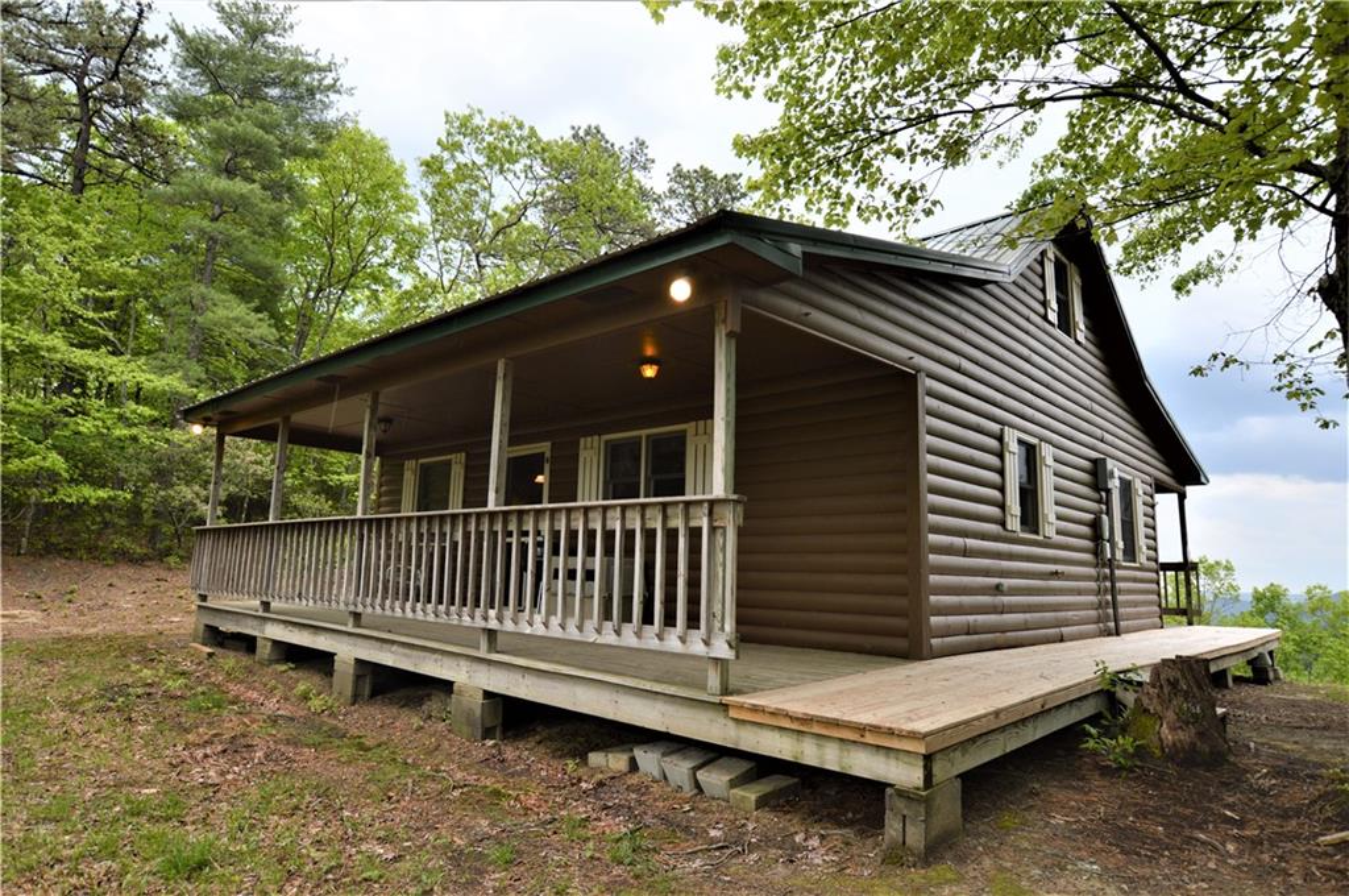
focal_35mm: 21
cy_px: 448
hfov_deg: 81.3
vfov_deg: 59.4
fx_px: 786
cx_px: 674
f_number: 5.6
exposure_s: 1/125
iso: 200
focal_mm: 14
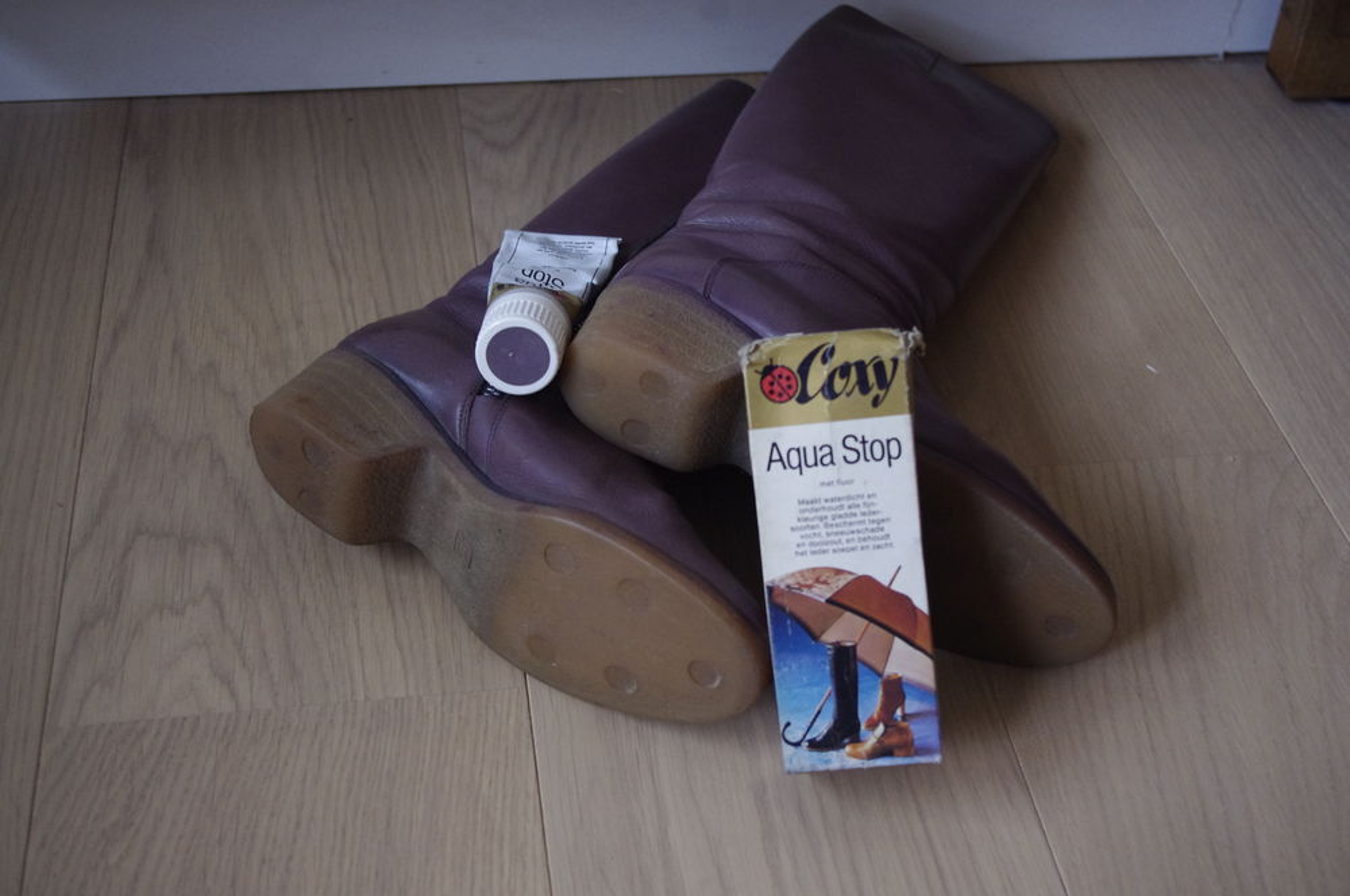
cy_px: 448
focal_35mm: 46
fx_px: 1723
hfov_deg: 42.8
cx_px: 675
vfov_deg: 29.2
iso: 1600
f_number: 4
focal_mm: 30.63
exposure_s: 1/15
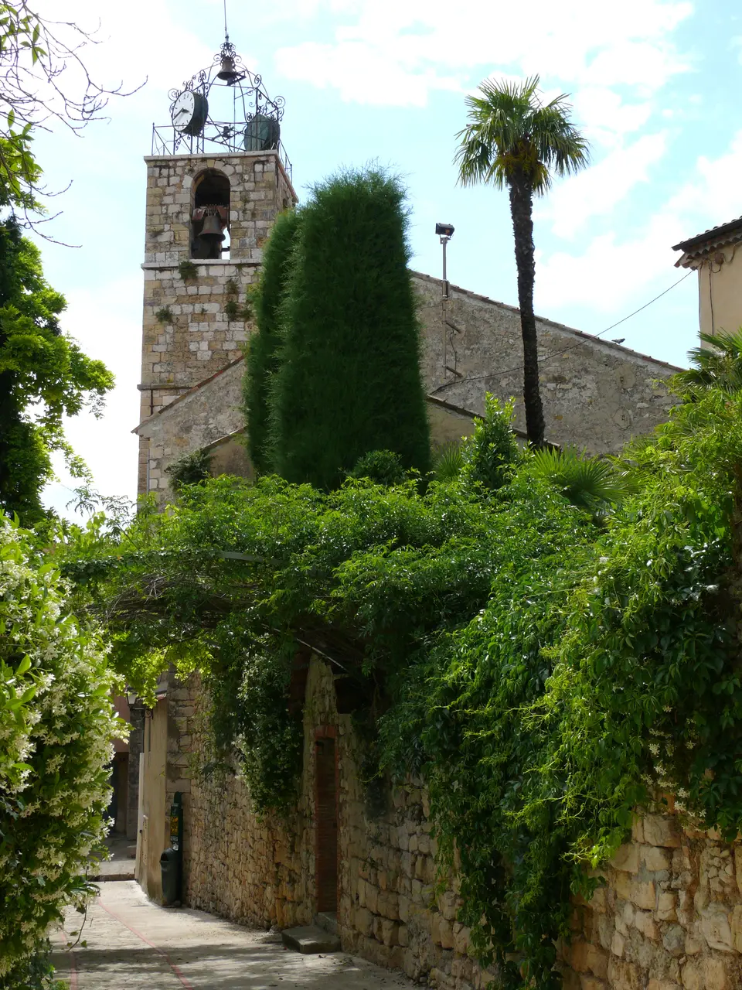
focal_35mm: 50
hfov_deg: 29.1
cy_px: 495
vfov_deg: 38.2
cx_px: 371
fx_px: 1429
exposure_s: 1/400
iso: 100
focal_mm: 10.5
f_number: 6.3
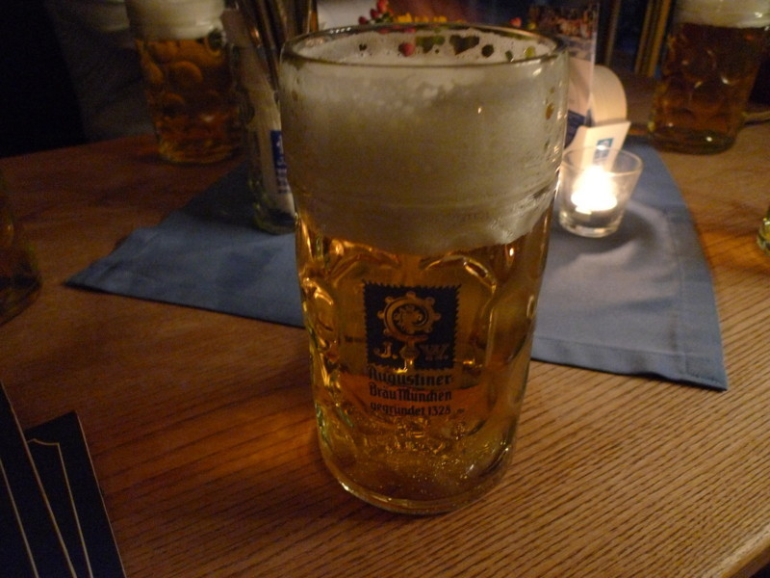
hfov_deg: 71.6
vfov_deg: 56.8
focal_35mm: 24
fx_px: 534
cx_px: 385
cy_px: 289
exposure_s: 1/10
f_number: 2
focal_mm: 5.1
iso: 800
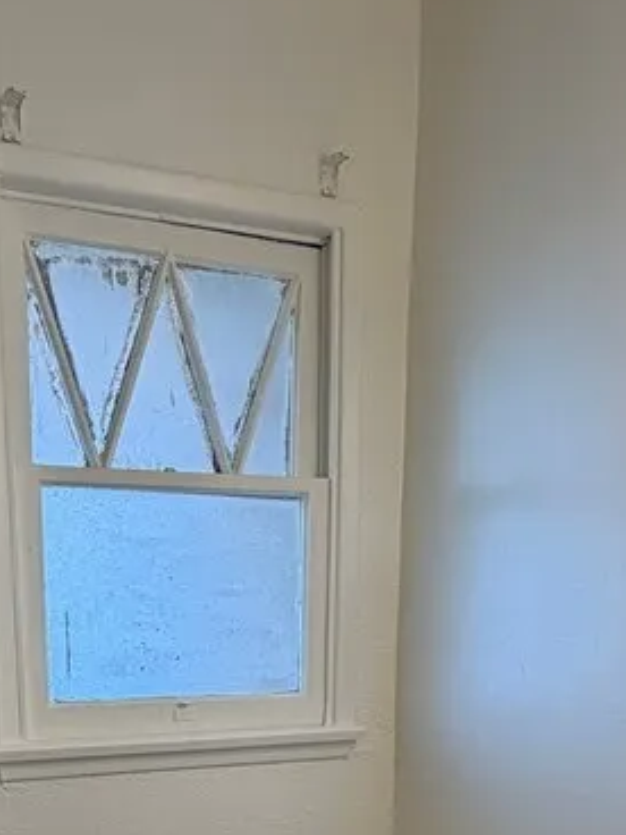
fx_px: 940
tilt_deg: -11.5
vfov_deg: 42.5
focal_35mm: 39
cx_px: 211
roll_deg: -1.1
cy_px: 799
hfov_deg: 36.5
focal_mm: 2.22
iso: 125
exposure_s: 1/120
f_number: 2.2
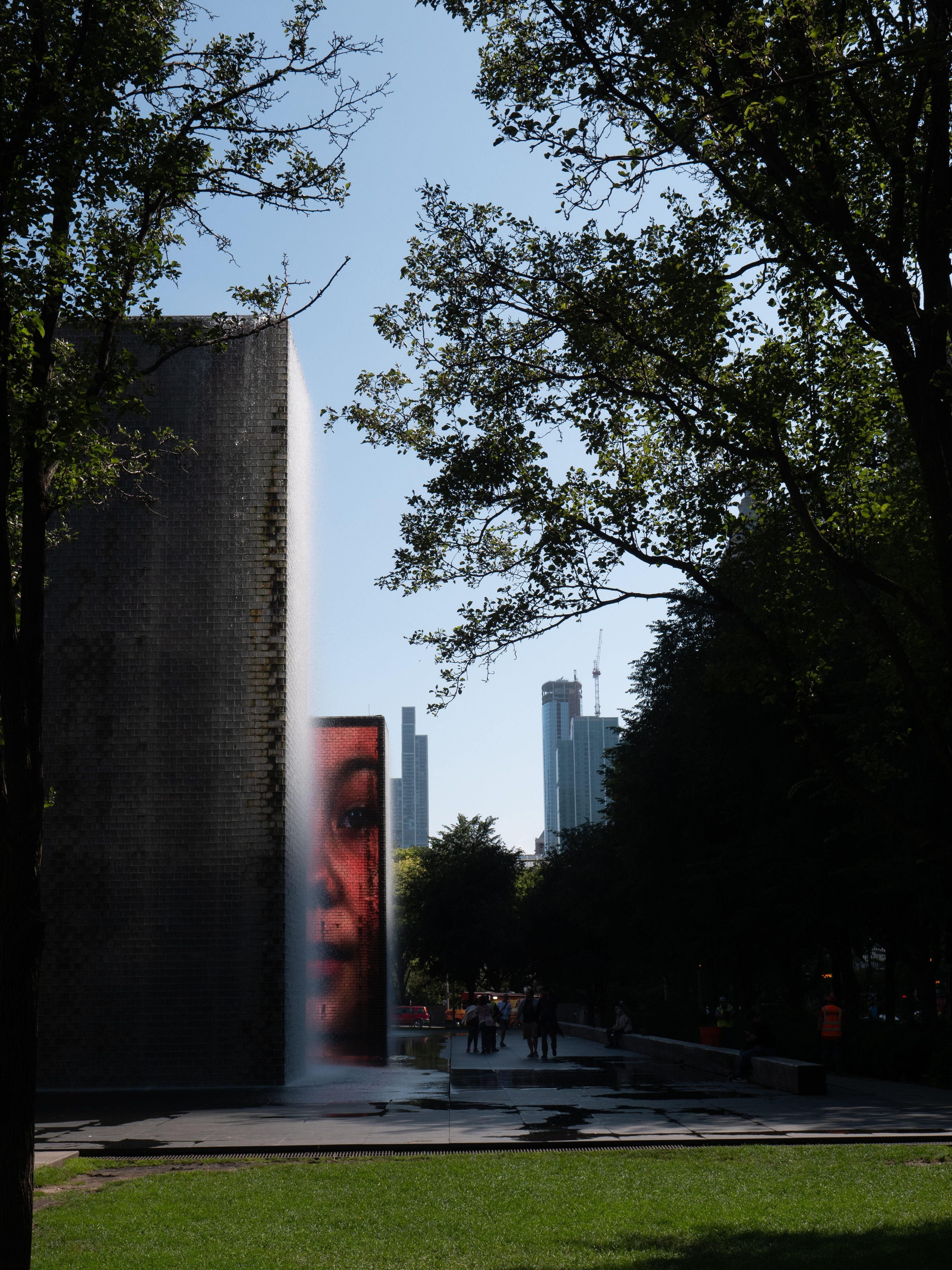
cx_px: 476
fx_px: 1833
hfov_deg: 29.1
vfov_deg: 38.2
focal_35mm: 50
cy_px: 635
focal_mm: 25
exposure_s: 1/800
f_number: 7.1
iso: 200
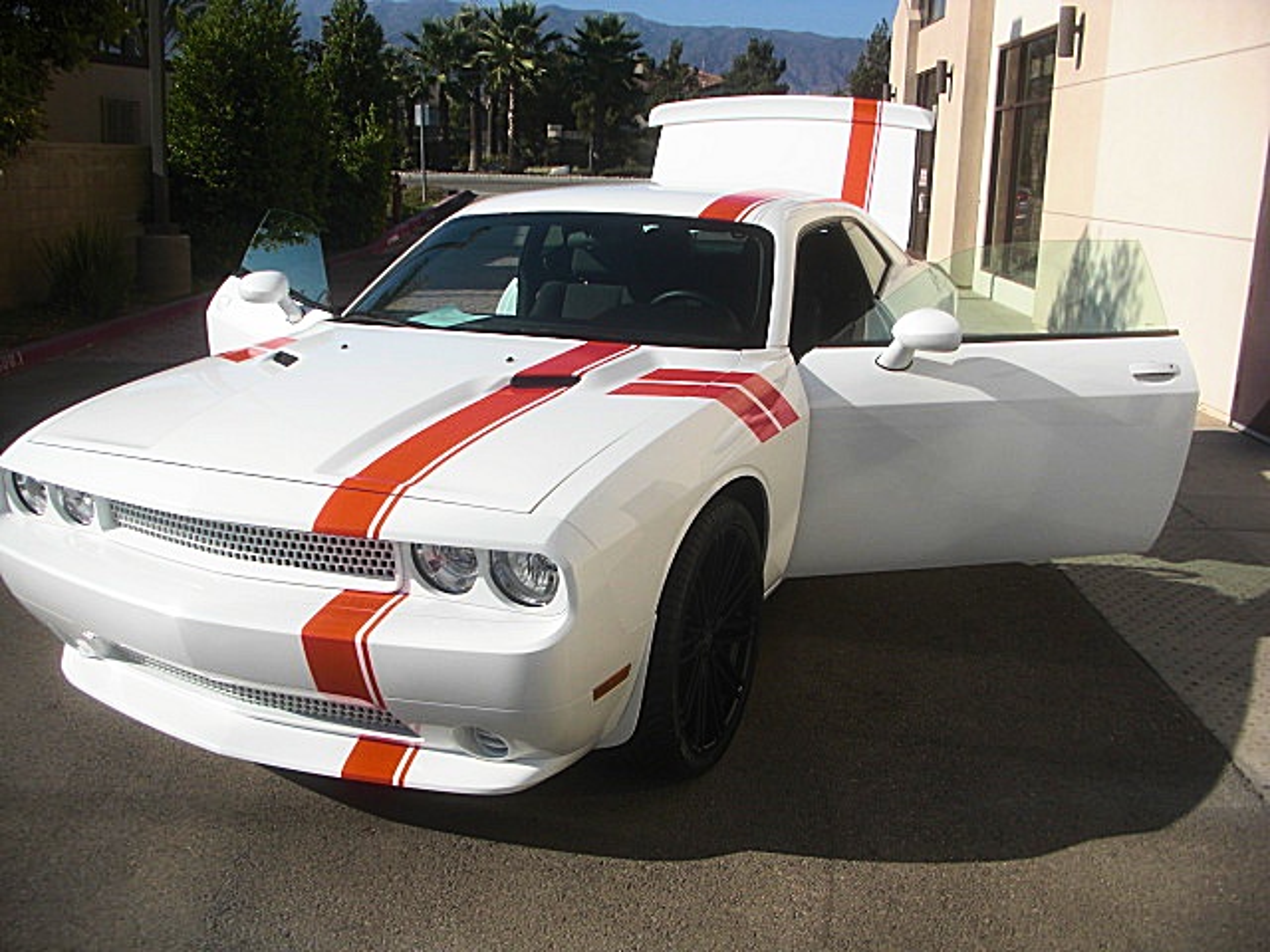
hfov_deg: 51.4
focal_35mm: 36
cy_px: 476
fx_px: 1321
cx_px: 635
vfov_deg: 39.7
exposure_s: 1/200
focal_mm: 6.3
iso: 50
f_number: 7.9
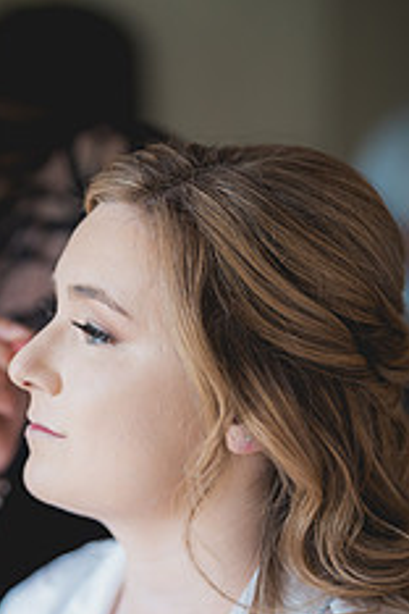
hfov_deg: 14.1
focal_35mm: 96
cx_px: 26
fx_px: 1636
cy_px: 459
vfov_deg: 21.1
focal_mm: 50
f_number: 1.2
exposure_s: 1/320
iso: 200
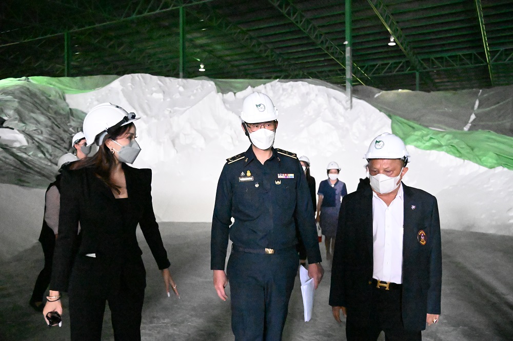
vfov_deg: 41.0
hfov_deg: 58.8
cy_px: 170
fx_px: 456
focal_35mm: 32
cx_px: 256
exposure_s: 1/1250
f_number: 4
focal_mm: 32
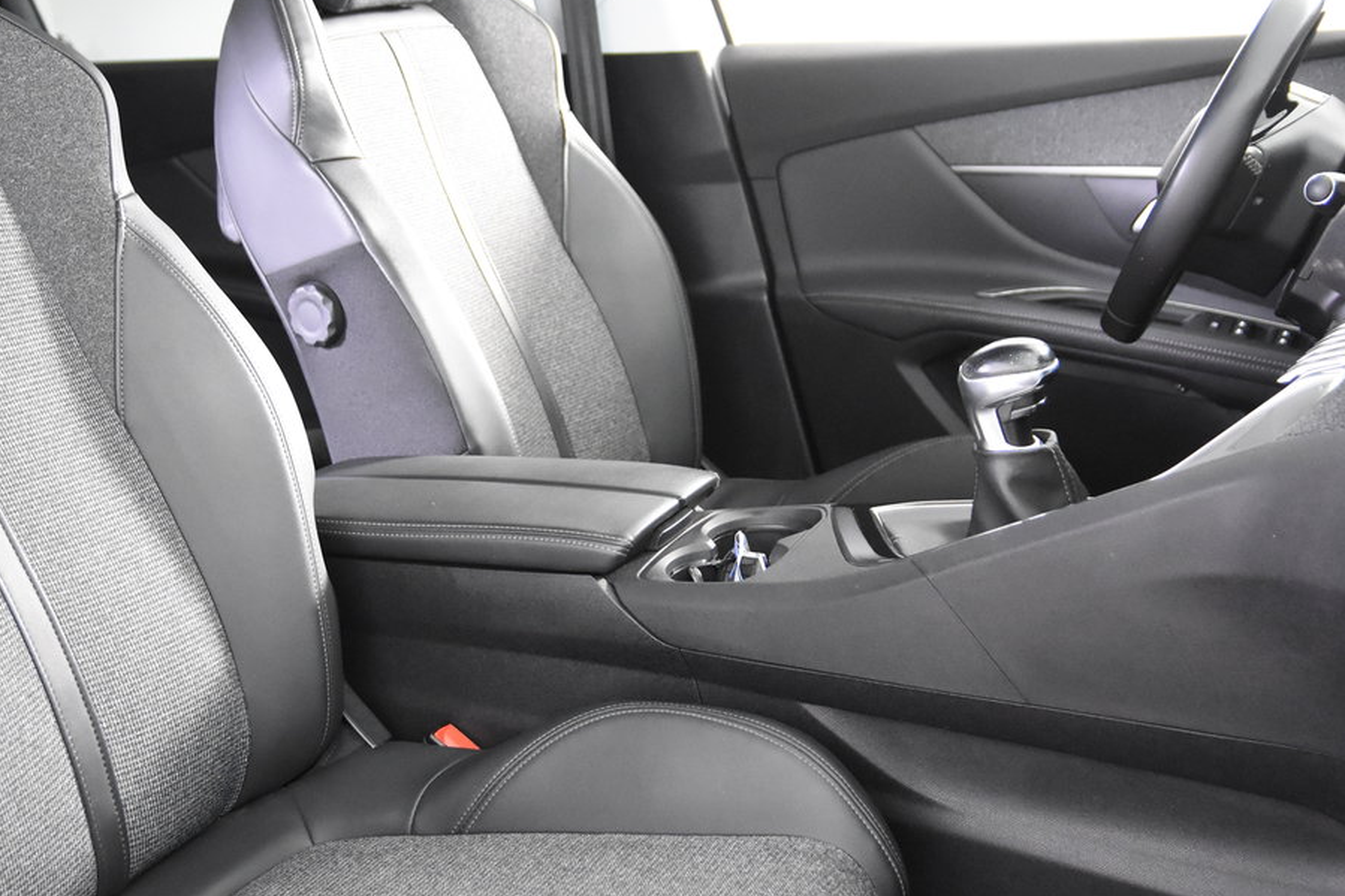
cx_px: 495
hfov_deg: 41.6
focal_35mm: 47
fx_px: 1756
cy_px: 400
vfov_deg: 28.6
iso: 4500
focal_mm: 22
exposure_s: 1/30
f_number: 3
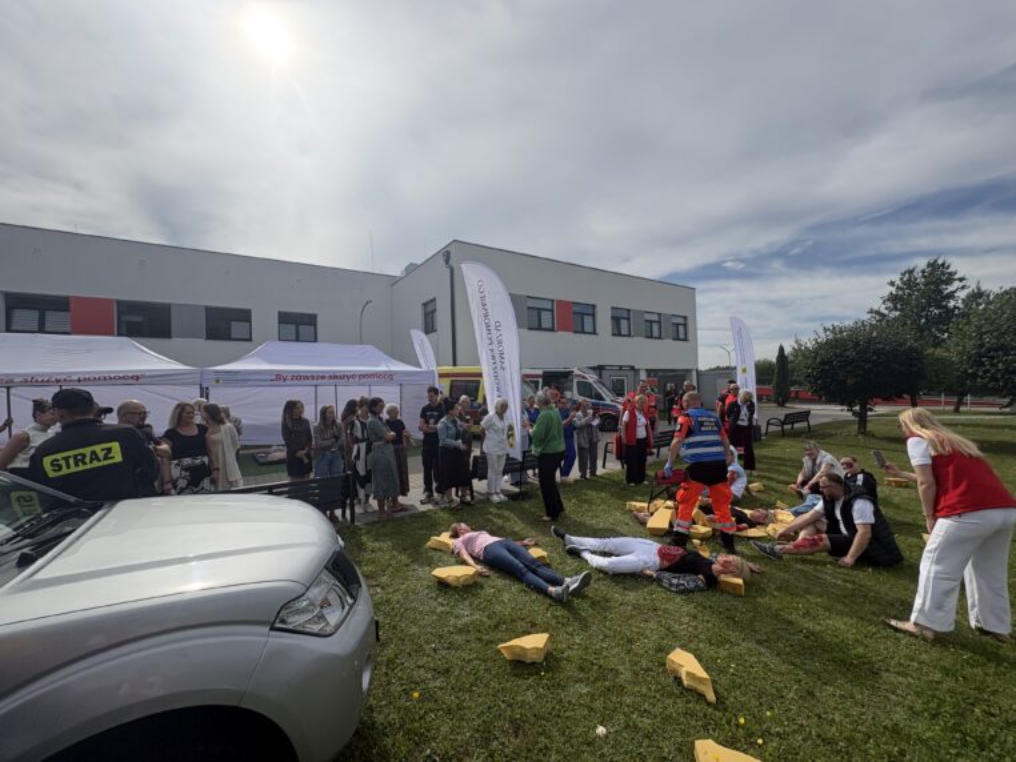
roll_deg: +3.5
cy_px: 381
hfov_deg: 102.0
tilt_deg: +0.5
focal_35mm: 14
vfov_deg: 85.7
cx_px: 508
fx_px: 411
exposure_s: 1/2874
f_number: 2.2
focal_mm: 2.22
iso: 50
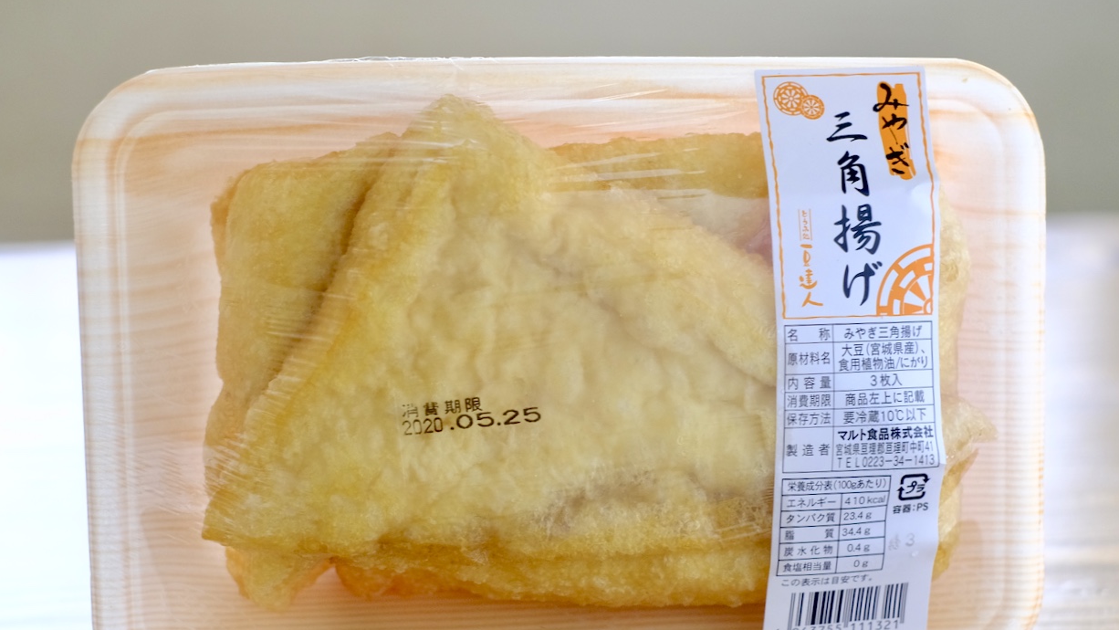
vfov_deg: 20.7
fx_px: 1721
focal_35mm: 58
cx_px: 569
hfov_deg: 36.0
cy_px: 367
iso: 1600
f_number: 3.2
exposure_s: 1/20
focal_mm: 35
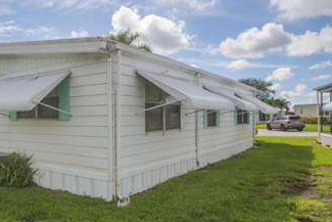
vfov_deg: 42.3
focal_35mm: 31
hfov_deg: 57.6
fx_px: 286
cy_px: 120
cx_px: 88
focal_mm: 14
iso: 320
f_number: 8
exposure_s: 1/800
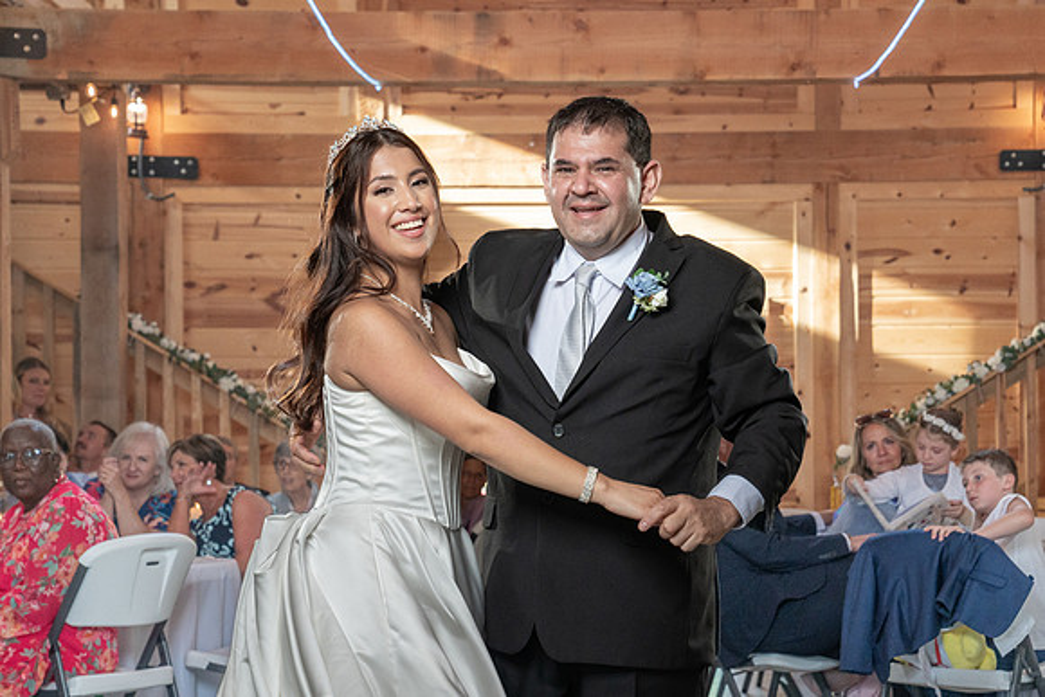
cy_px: 405
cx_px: 610
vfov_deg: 16.7
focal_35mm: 82
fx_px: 2379
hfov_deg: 24.7
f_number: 5.6
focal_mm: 70
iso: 2000
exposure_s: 1/200
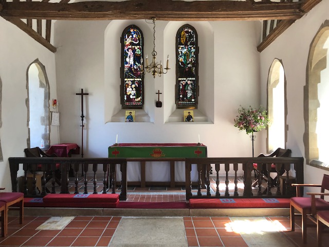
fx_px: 266
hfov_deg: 63.4
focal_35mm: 28
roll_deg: +1.7
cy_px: 124
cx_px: 164
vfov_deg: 49.7
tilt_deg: -1.3
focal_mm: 3.99
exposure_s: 1/25
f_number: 1.8
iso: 32
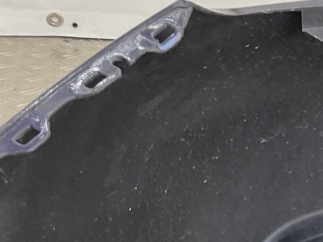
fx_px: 1204
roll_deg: -12.8
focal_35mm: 129
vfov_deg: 11.2
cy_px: 306
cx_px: 535
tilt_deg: -31.8
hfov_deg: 14.0
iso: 32
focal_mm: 3
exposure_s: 1/120
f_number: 1.8
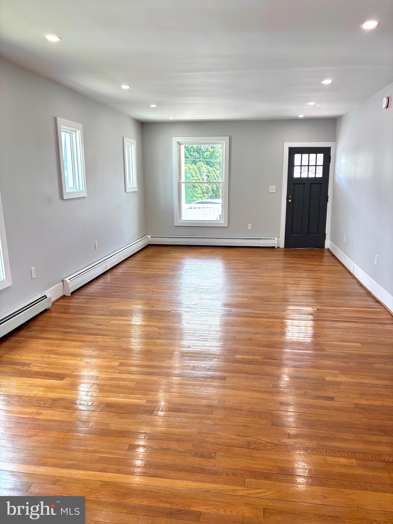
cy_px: 262
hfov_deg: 53.1
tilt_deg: -11.7
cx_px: 196
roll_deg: -1.2
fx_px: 394
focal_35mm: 26
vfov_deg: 67.3
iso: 64
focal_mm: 5.96
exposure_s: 1/120
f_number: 1.6
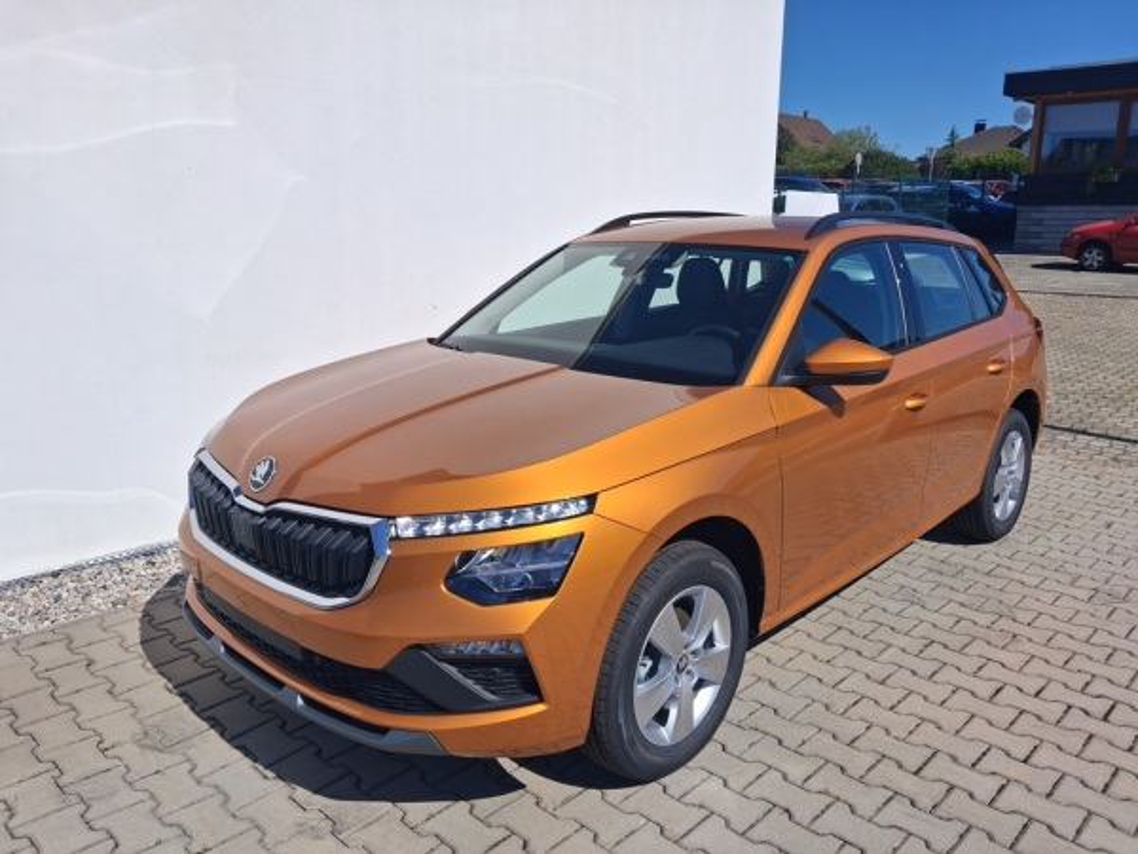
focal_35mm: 27
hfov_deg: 65.3
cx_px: 569
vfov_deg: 51.4
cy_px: 427
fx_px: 888
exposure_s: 1/1168
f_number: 1.8
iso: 25
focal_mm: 4
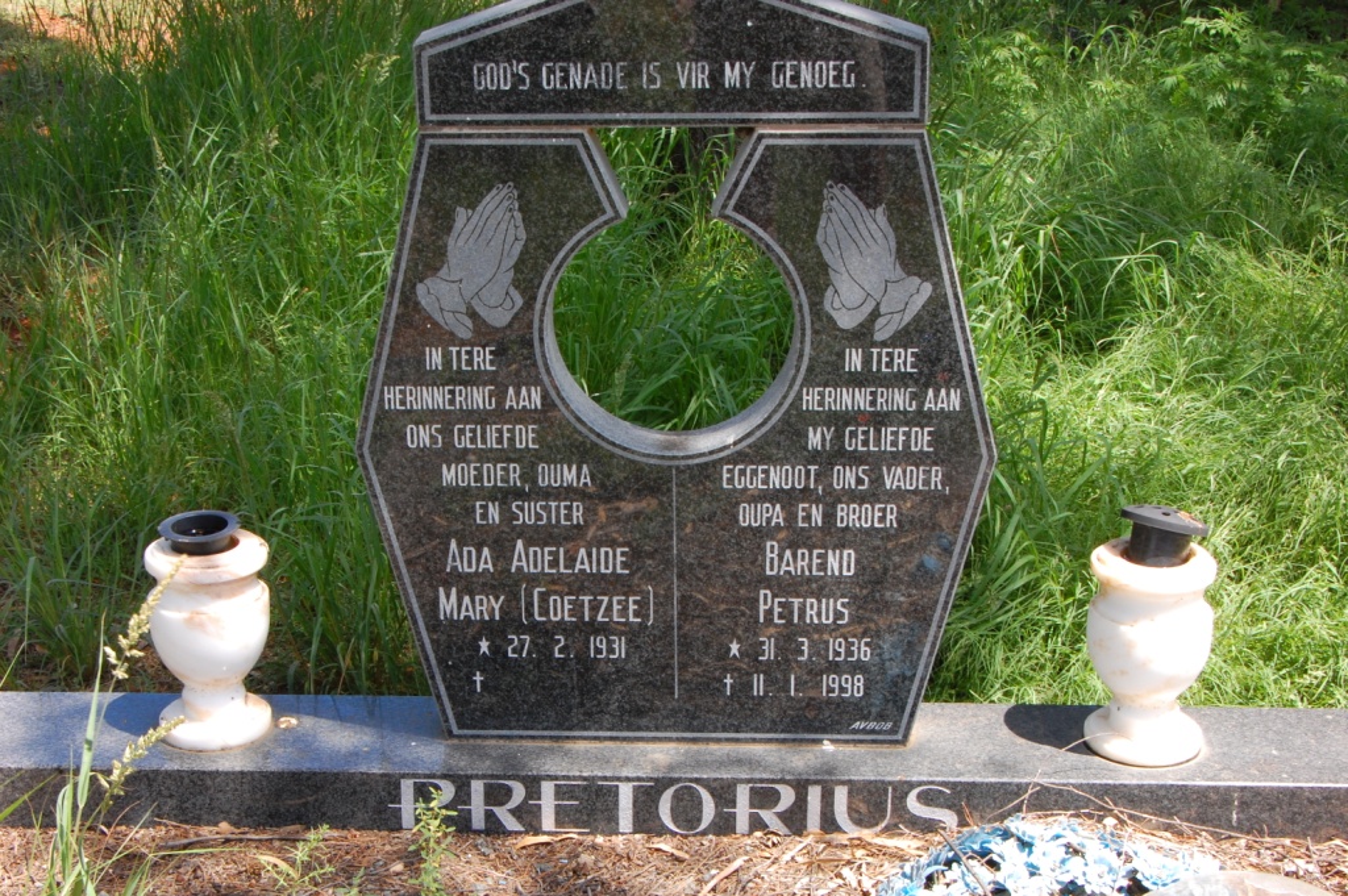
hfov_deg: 35.1
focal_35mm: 57
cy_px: 448
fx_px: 2133
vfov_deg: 23.7
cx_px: 674
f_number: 18
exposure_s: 1/50
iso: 400
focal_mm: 38
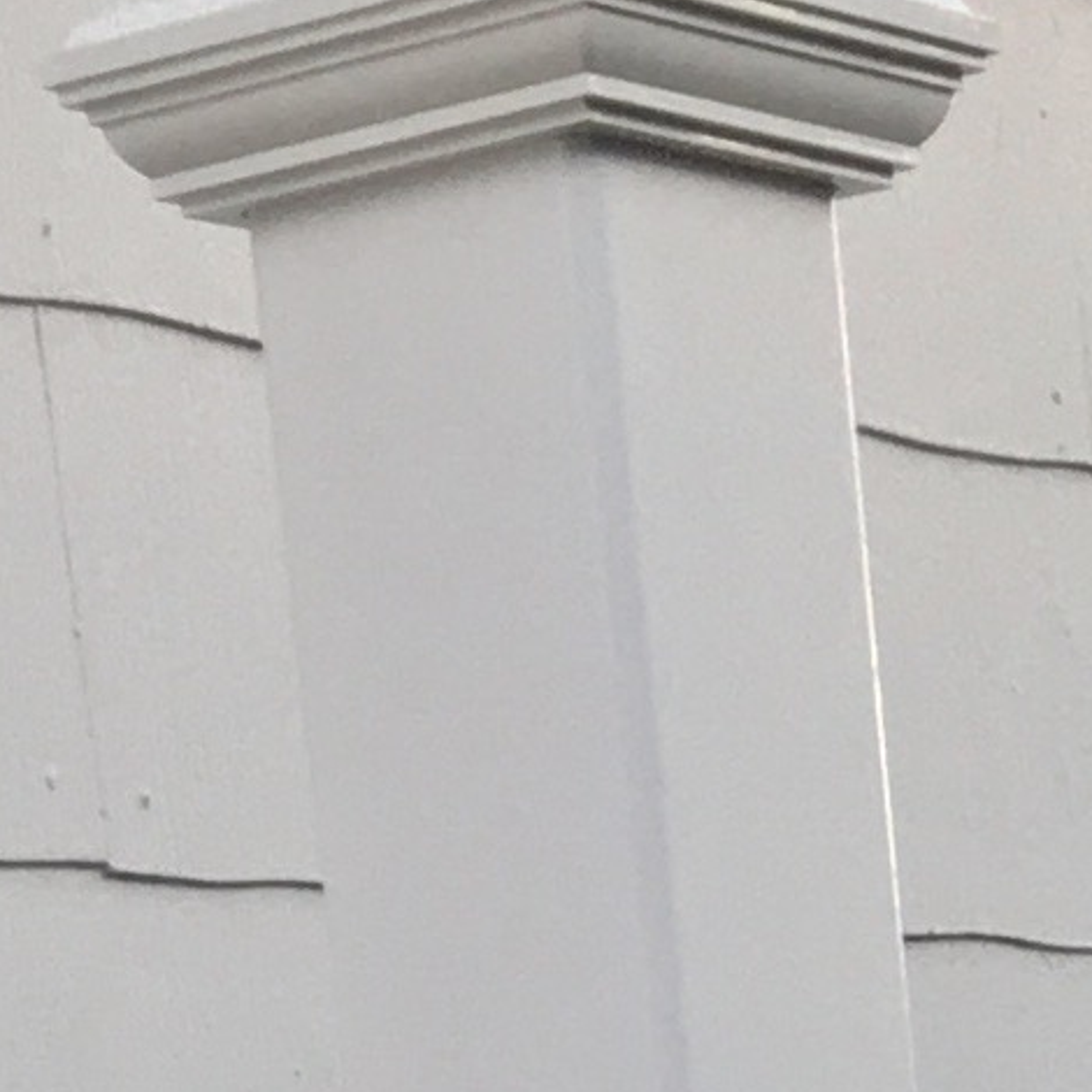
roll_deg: +4.3
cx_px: 1482
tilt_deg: -14.9
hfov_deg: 7.8
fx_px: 7852
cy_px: 4078
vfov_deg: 6.6
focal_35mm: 220
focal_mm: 4.15
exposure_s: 1/120
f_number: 2.2
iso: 25
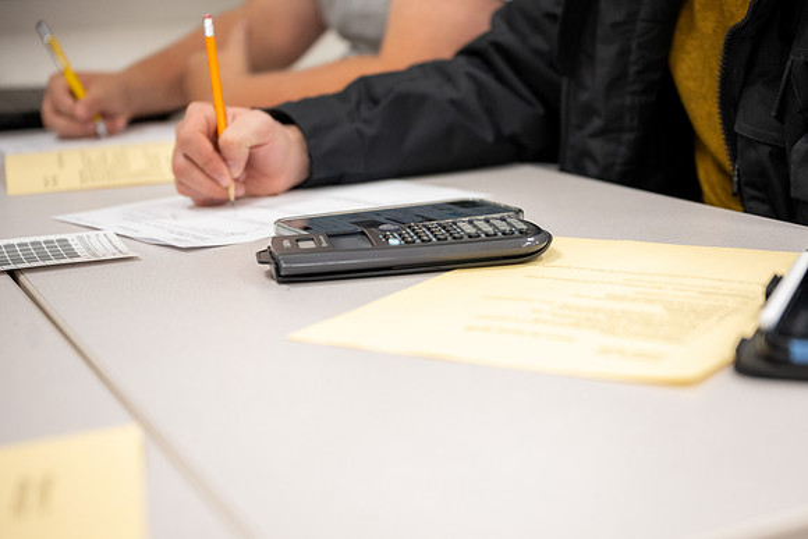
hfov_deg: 36.3
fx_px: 1230
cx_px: 465
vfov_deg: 24.7
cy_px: 328
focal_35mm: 55
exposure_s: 1/200
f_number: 2.8
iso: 1000
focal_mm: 45
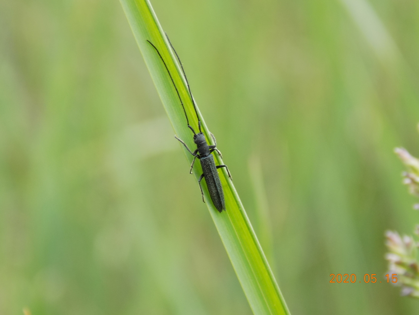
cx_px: 210
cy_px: 158
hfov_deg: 16.7
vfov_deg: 12.6
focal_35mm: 118
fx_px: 1429
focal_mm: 20.9
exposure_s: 1/40
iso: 80
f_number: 4.8
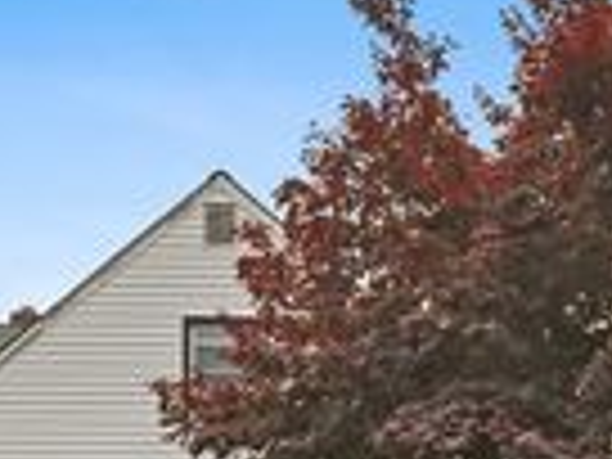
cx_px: 248
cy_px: 632
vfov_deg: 21.8
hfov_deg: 32.6
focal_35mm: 59
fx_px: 1043
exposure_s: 1/4000
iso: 1600
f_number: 5.6
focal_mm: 8
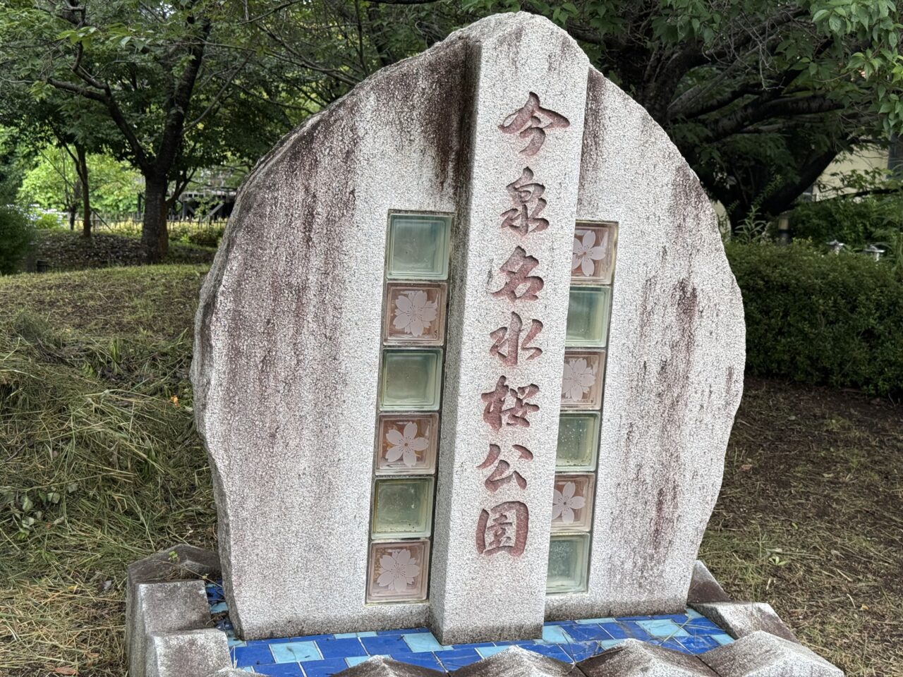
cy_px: 338
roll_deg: -4.5
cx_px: 452
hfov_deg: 39.7
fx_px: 1252
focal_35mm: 48
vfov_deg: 30.3
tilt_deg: -8.2
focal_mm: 6.76
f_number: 1.78
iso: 64
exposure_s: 1/1353
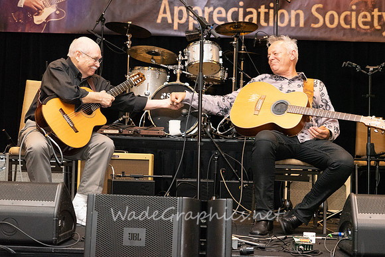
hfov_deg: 25.1
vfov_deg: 16.9
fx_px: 863
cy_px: 119
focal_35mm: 81
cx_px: 178
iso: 6400
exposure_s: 1/200
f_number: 6.3
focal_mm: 75
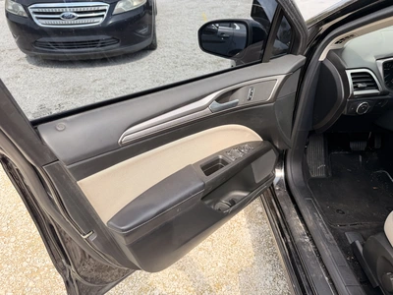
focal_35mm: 24
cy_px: 148
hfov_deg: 71.6
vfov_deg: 56.8
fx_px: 272
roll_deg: -4.4
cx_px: 196
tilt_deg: -36.0
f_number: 1.78
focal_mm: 6.76
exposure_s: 1/1046
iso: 80
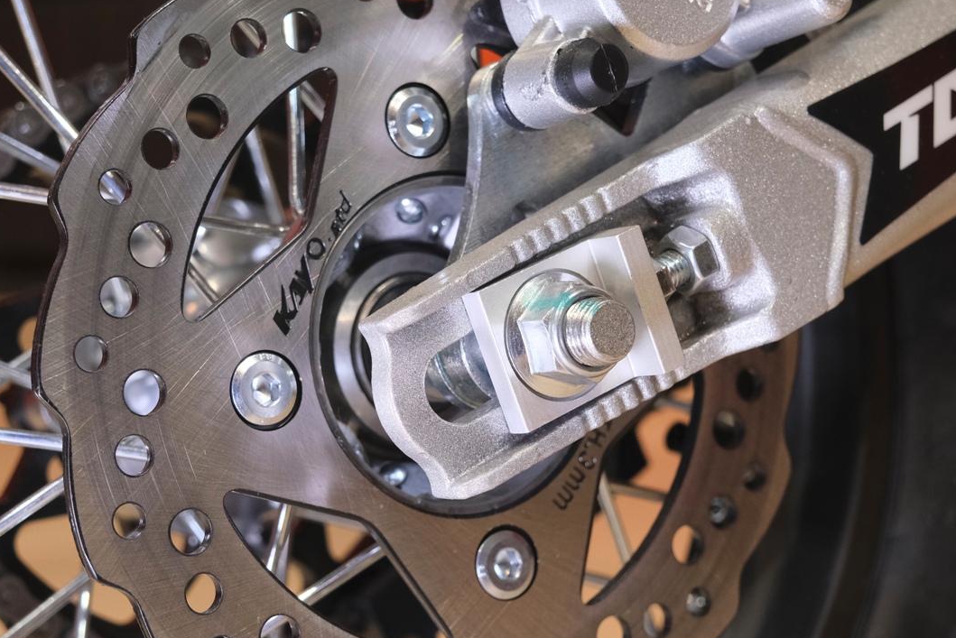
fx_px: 1966
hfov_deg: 27.3
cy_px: 360
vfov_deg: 18.4
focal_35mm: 74
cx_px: 394
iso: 1600
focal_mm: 32.5
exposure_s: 1/160
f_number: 4
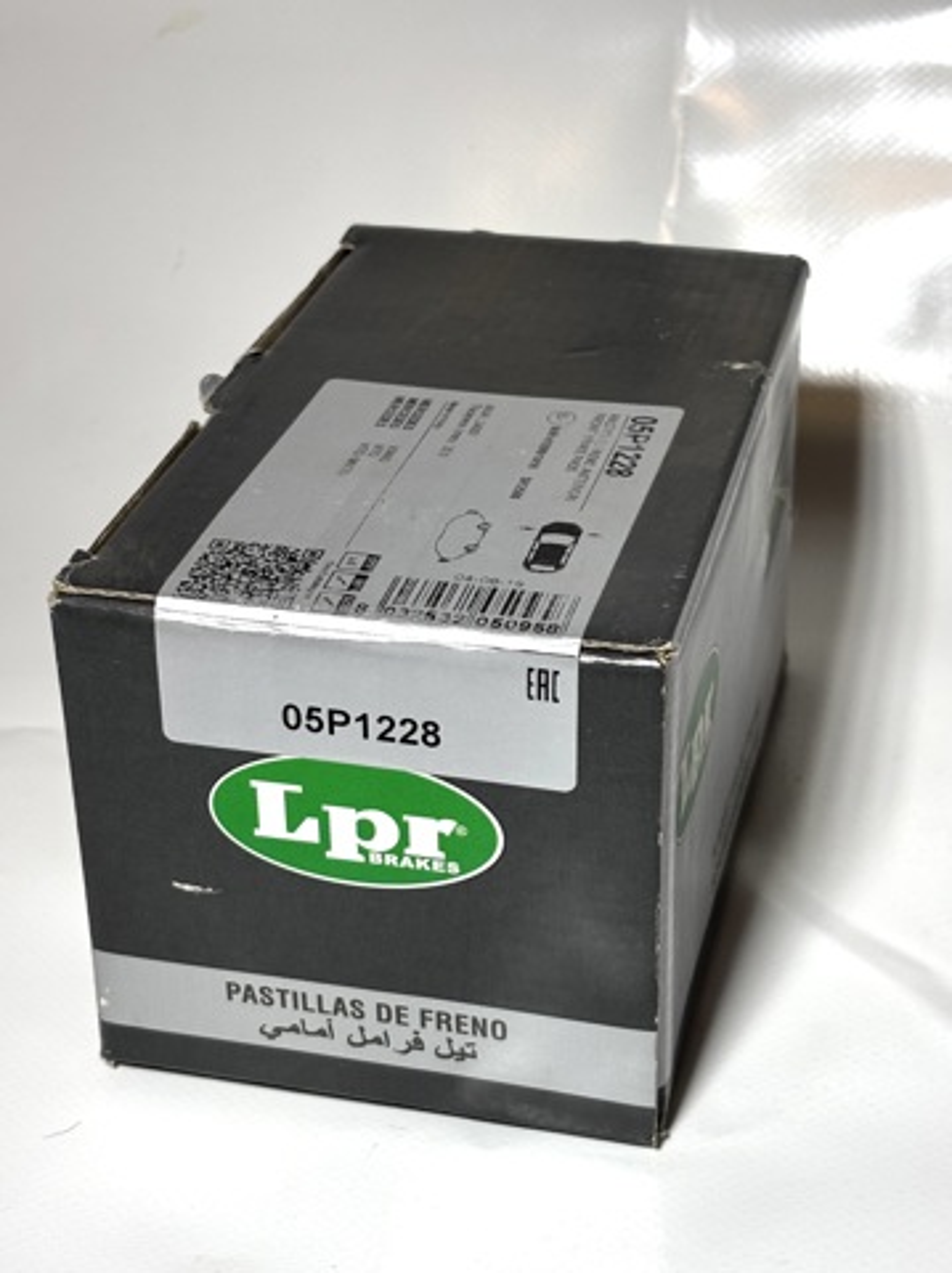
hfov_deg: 28.0
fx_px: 1910
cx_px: 476
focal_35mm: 52
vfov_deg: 36.9
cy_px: 636
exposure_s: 1/117
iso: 25
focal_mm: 5.96
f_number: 1.6
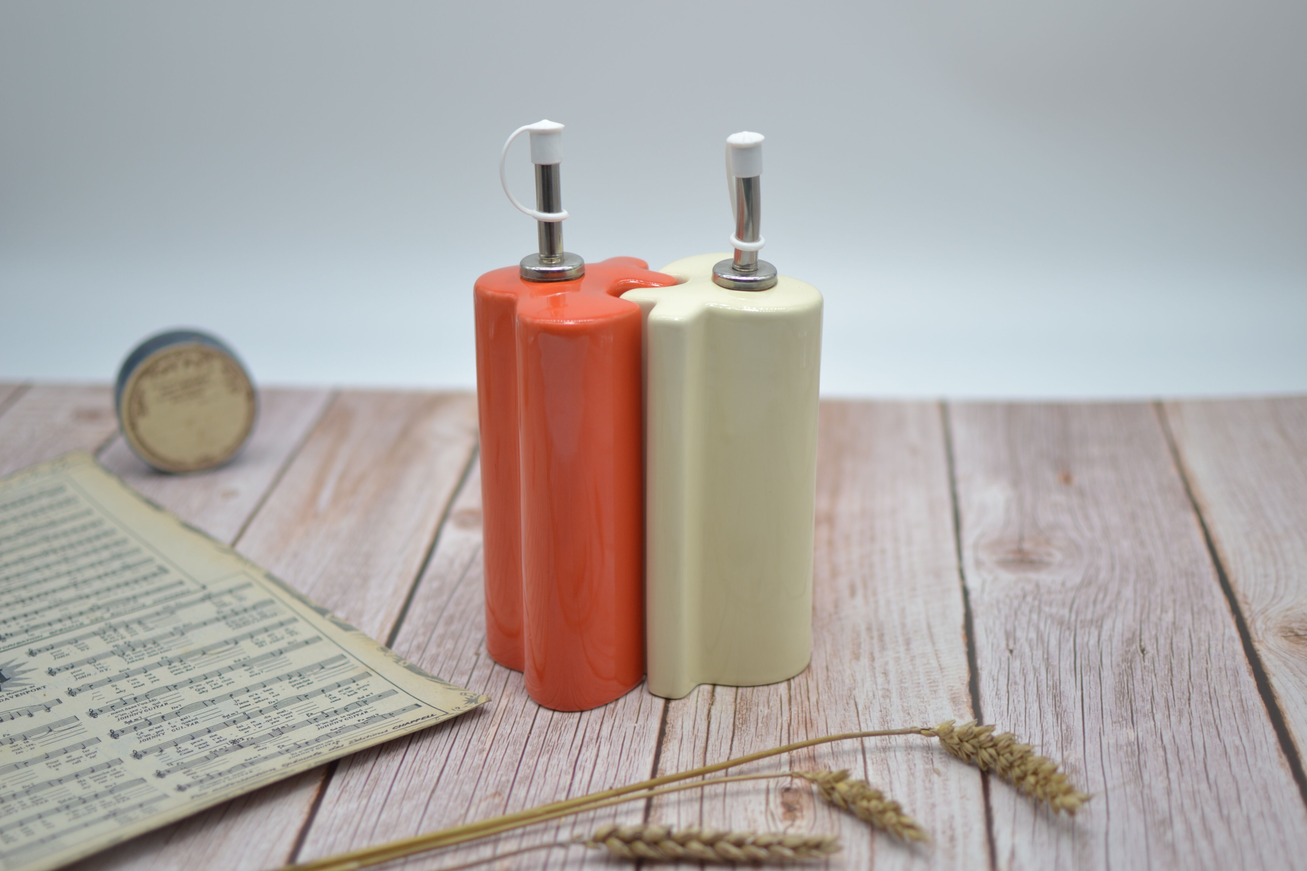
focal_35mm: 52
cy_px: 436
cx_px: 654
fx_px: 1906
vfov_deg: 25.8
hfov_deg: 37.9
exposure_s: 1/500
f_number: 1.8
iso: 100
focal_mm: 35
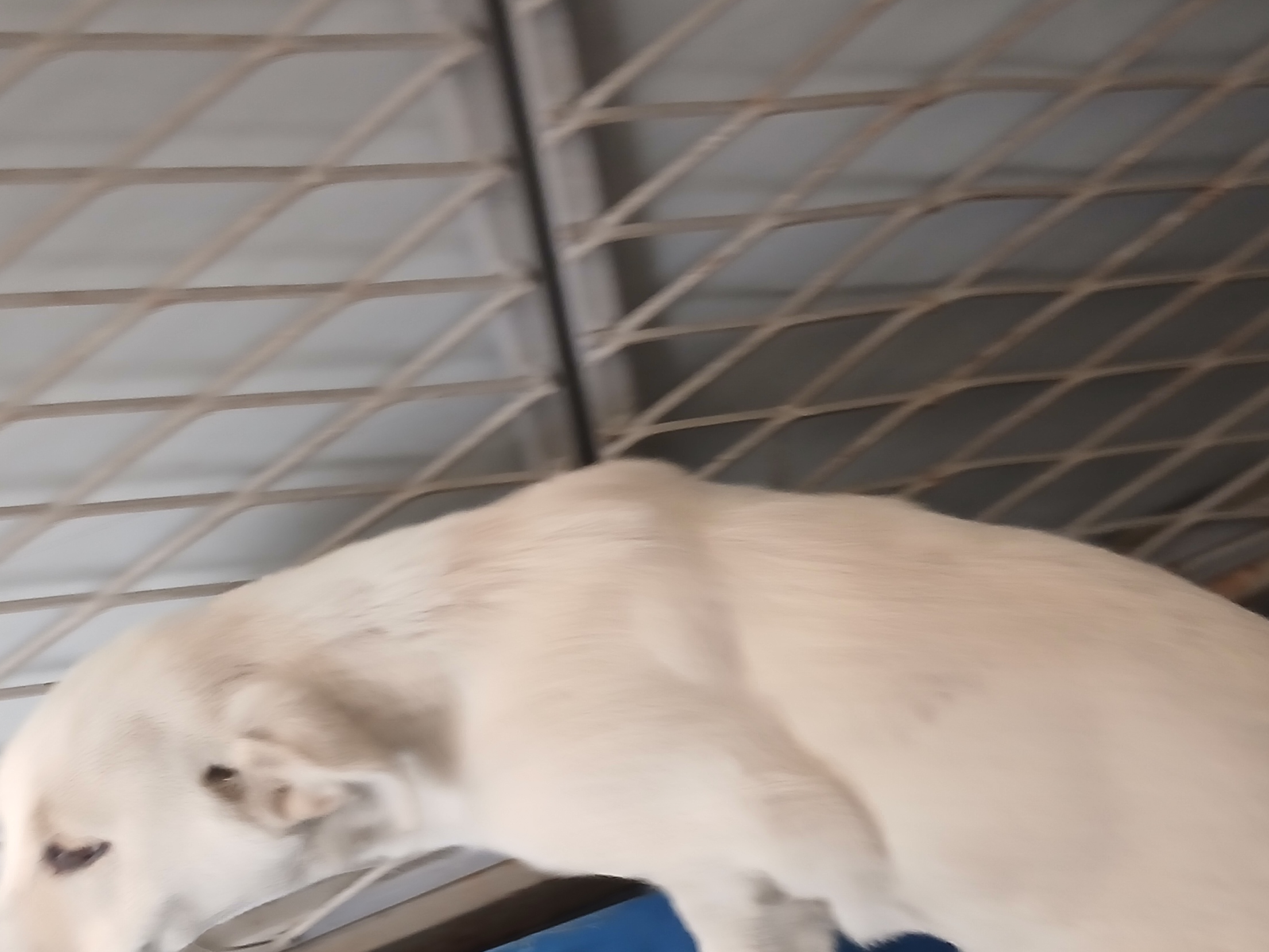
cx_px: 496
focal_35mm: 48
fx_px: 1760
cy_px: 775
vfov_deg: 29.5
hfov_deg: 39.5
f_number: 1.8
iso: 250
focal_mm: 3.98
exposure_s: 1/25
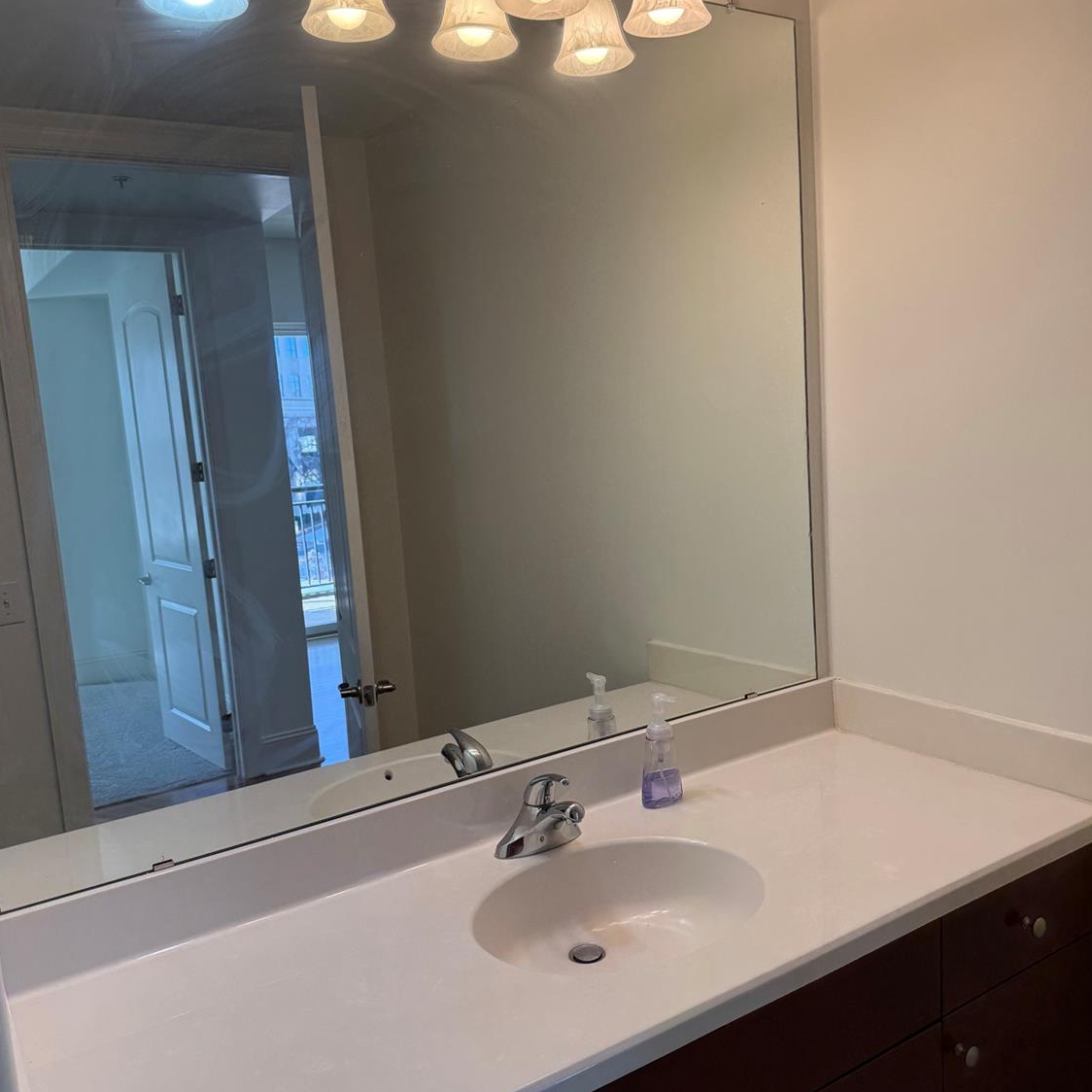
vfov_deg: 55.6
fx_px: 1035
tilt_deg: -6.4
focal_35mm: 29
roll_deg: +3.8
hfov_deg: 55.6
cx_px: 553
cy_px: 556
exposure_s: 1/246
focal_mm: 6.76
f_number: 1.78
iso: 100
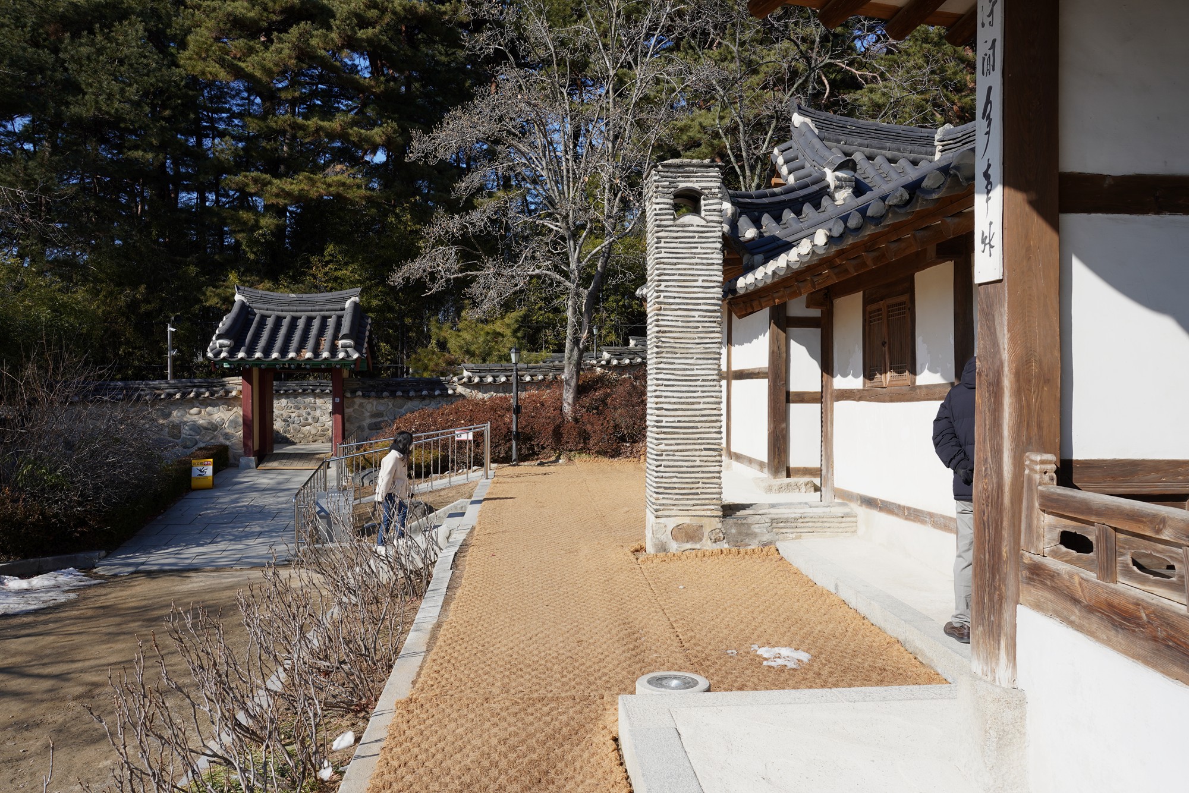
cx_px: 594
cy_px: 396
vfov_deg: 46.4
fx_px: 925
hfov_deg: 65.5
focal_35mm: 28
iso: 100
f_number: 11
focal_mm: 28
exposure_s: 1/100
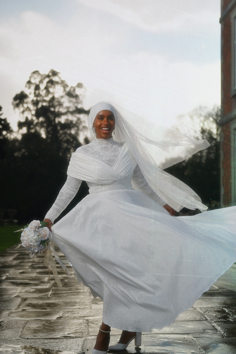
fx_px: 511
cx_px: 118
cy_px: 177
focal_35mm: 52
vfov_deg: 38.2
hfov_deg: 26.0
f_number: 2.8
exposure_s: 1/250
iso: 500
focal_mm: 52
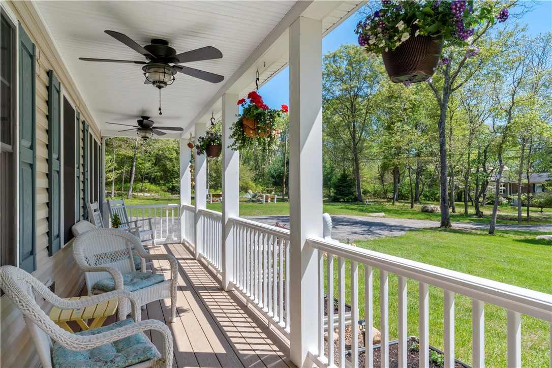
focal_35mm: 22
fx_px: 337
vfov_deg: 57.2
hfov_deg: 78.6
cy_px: 184
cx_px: 276
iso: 160
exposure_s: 1/40
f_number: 22
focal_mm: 22
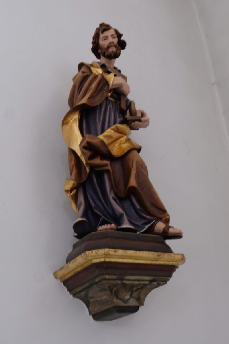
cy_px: 172
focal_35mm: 42
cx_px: 114
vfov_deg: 46.4
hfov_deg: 31.9
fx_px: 401
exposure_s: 1/14
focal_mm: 28.2
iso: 3200
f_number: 4.5
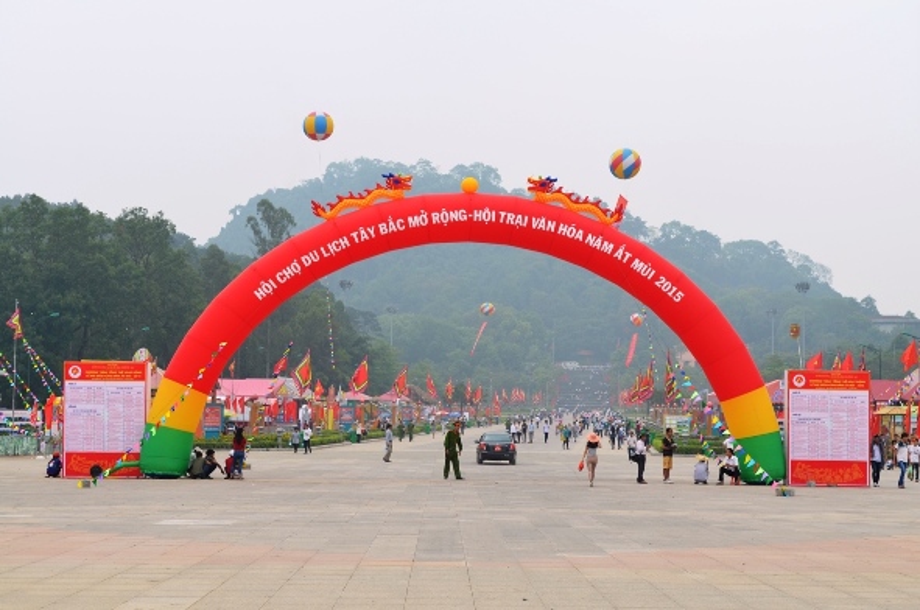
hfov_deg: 30.6
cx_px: 460
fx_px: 1684
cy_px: 305
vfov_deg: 20.5
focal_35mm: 66
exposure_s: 1/250
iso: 100
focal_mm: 44
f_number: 8
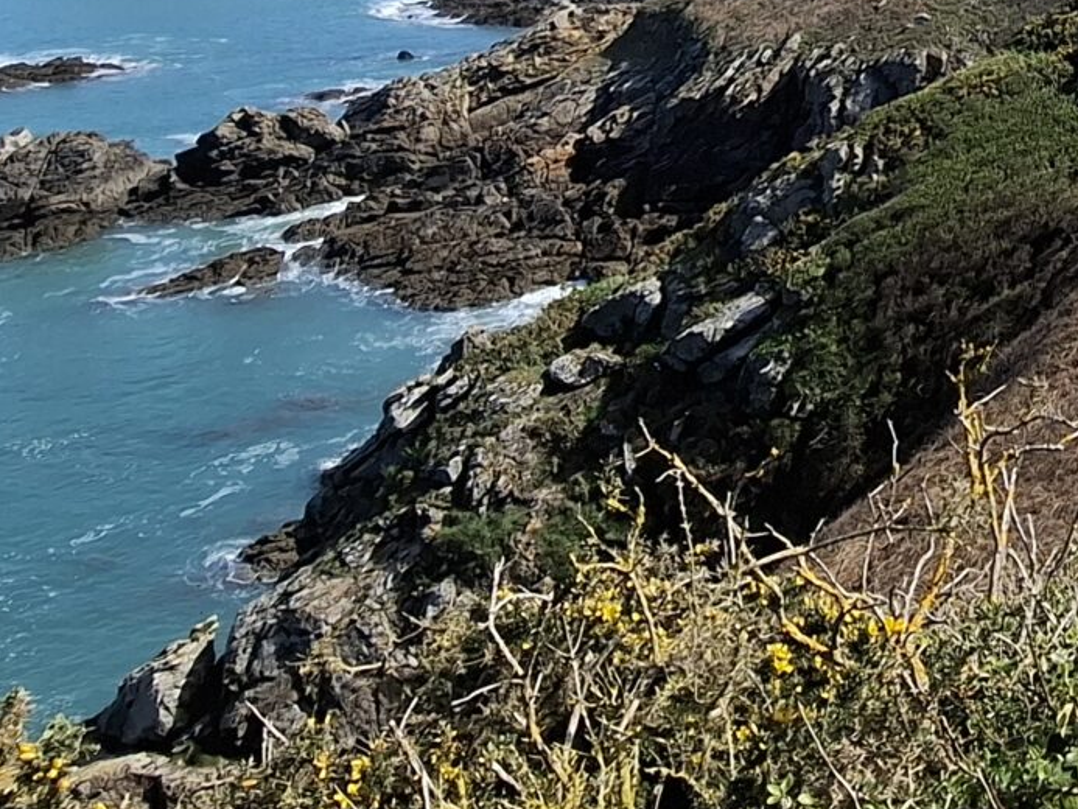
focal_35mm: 48
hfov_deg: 36.4
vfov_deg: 27.0
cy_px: -148
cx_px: 1033
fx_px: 1495
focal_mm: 1.74
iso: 40
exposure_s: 1/1033
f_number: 2.2
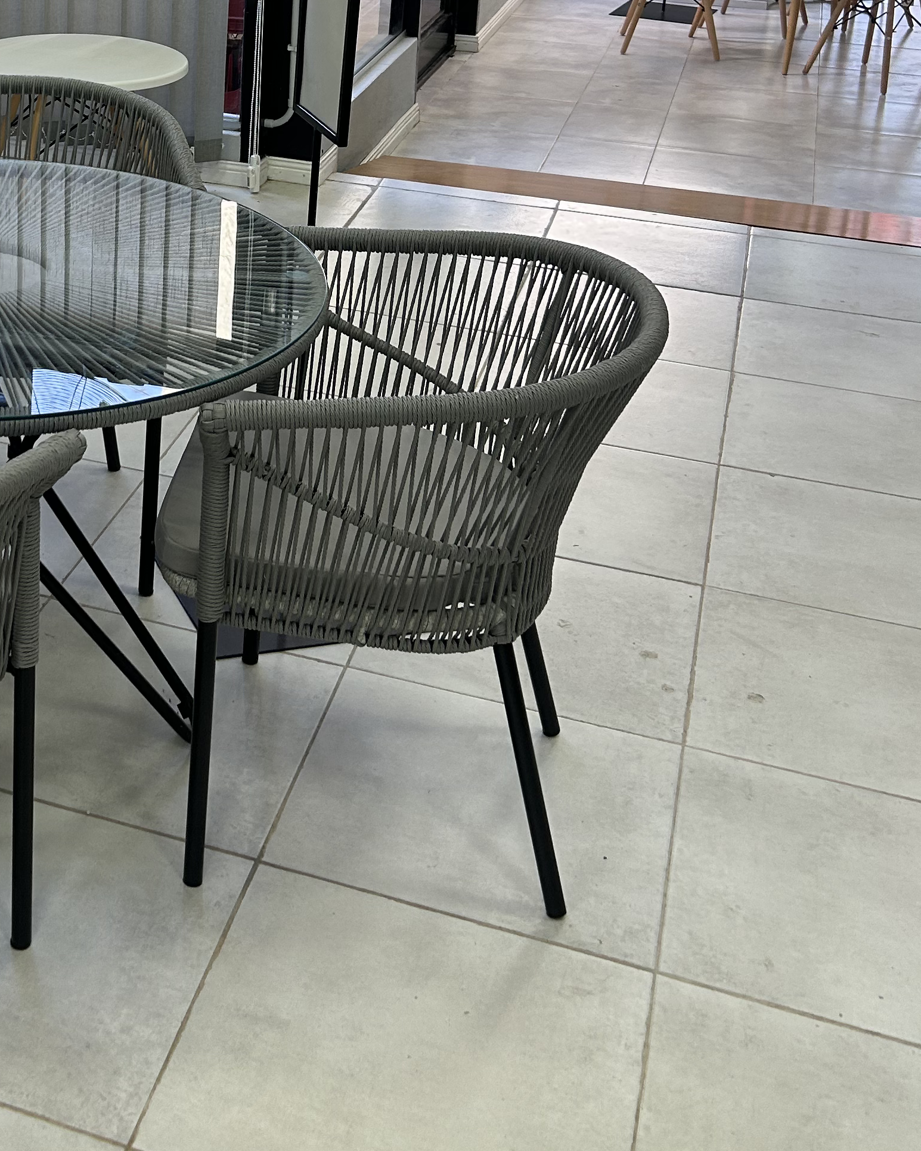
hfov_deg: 27.2
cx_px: 35
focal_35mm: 53
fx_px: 1806
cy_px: 98
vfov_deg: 33.4
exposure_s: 1/100
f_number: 1.5
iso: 50
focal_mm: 5.7
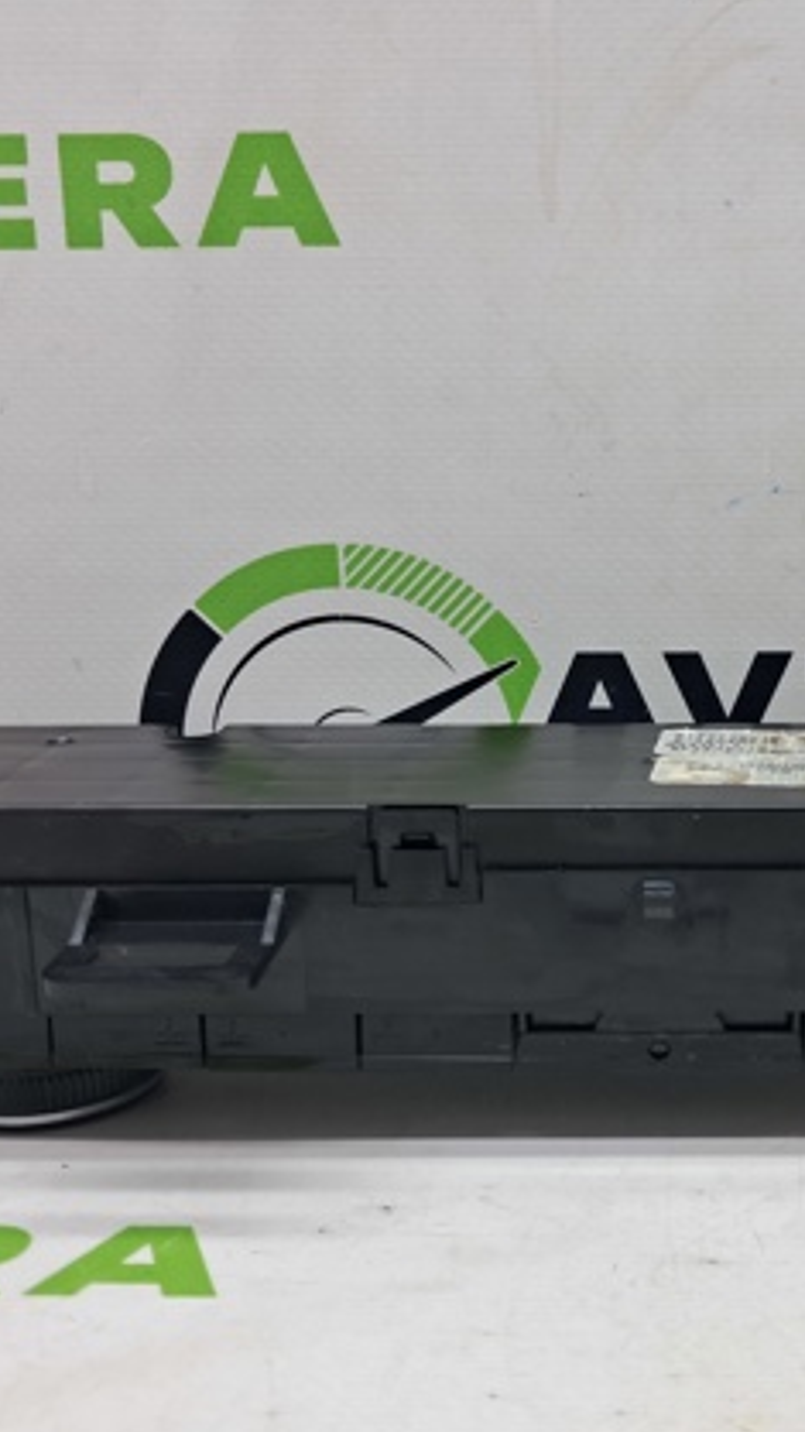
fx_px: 1708
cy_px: 797
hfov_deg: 25.9
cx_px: 675
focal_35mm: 45
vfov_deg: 45.4
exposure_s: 1/60
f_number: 1.8
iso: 50
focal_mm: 4
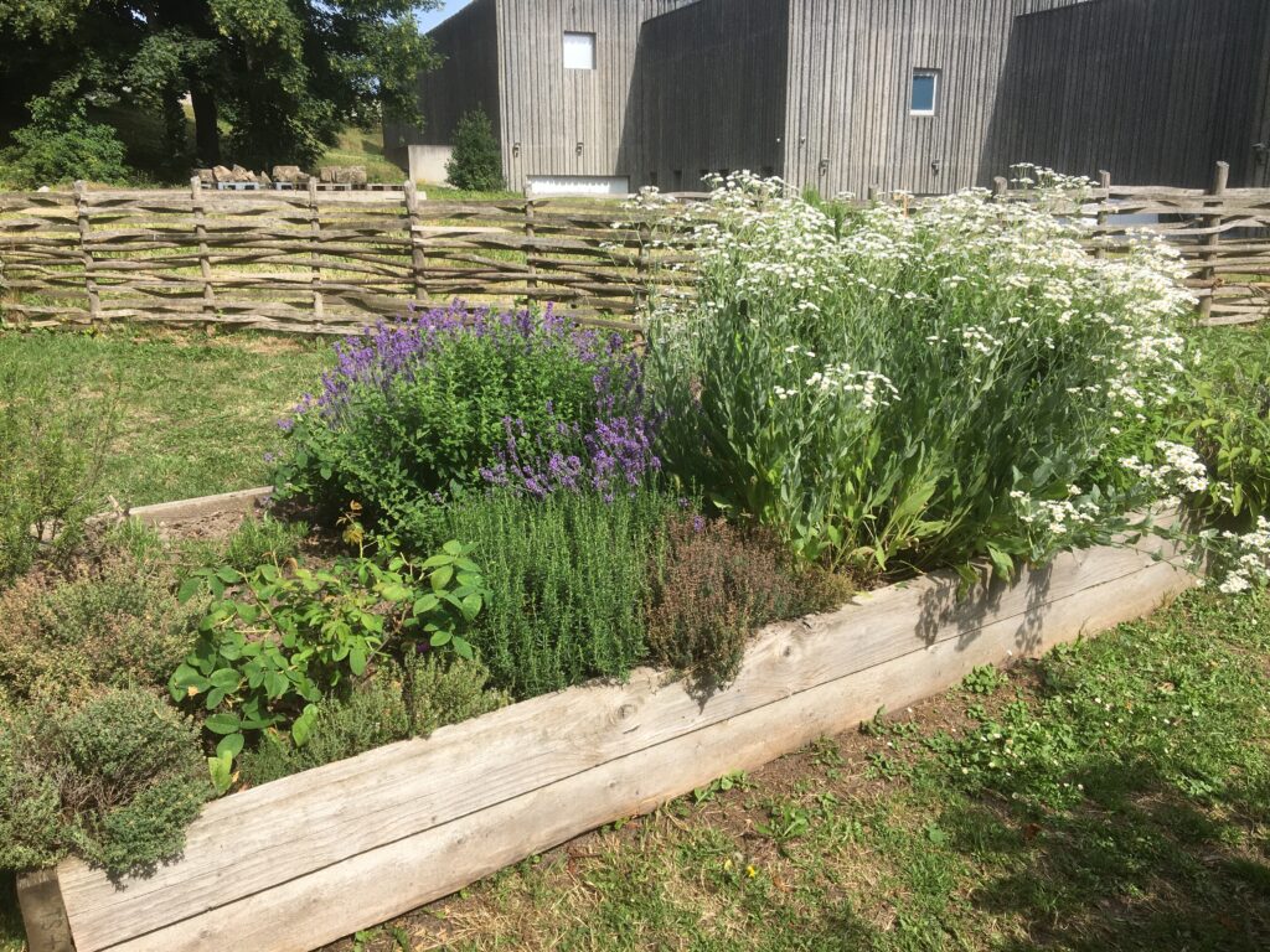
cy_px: 476
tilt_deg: -15.2
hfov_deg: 61.7
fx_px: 1064
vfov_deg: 48.2
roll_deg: -1.0
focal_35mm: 29
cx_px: 635
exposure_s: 1/999
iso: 25
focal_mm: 4.15
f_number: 2.2
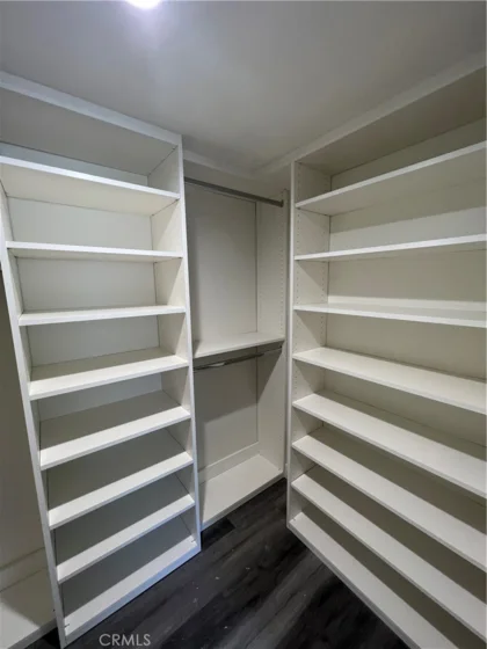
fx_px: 244
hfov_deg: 89.9
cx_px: 244
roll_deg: +1.5
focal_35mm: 13
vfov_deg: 106.2
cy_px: 324
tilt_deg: -8.4
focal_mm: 1.57
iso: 160
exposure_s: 1/60
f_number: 1.8
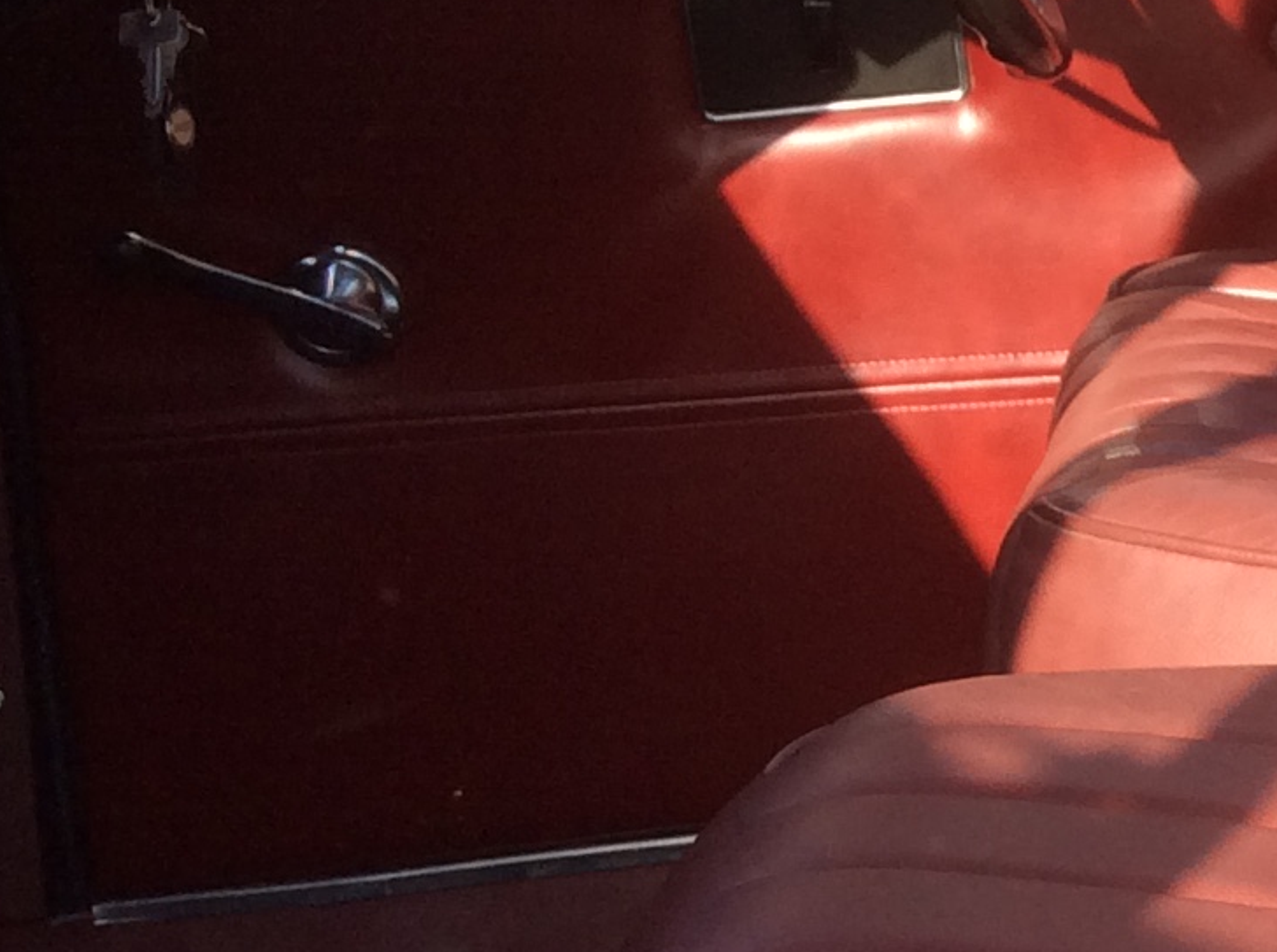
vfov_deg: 12.9
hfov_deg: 16.1
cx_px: 1787
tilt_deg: -12.8
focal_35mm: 114
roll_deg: +6.8
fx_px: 4197
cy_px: 338
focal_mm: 3.3
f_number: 2.4
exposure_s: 1/295
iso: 32
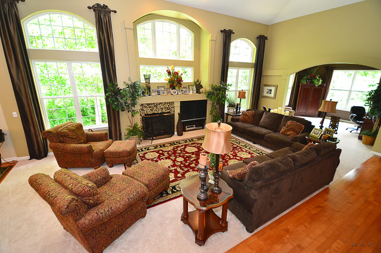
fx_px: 158
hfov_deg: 100.5
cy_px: 126
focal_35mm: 15
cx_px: 190
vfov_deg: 77.1
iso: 800
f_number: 4
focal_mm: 10
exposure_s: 1/60
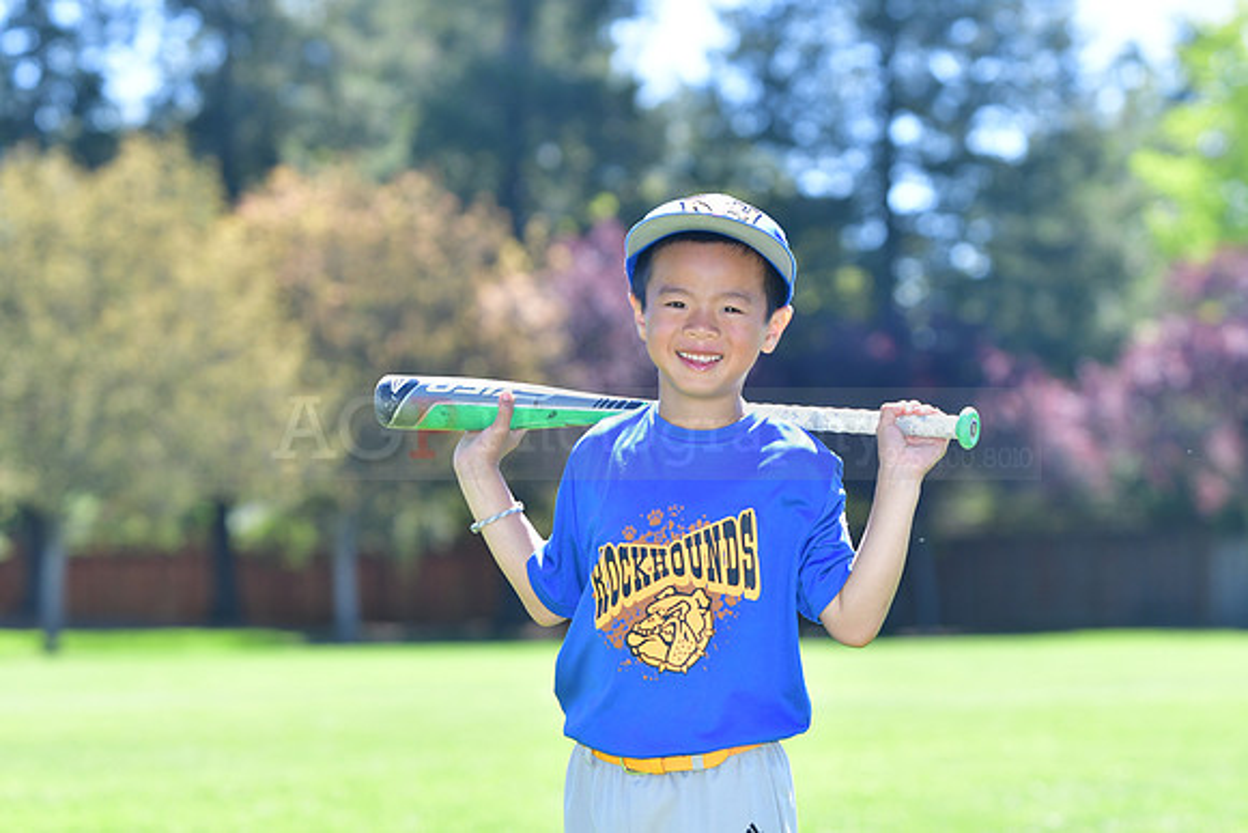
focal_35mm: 158
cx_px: 624
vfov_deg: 8.7
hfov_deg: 13.0
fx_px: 5461
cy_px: 416
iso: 400
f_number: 4.5
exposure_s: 1/800
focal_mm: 105
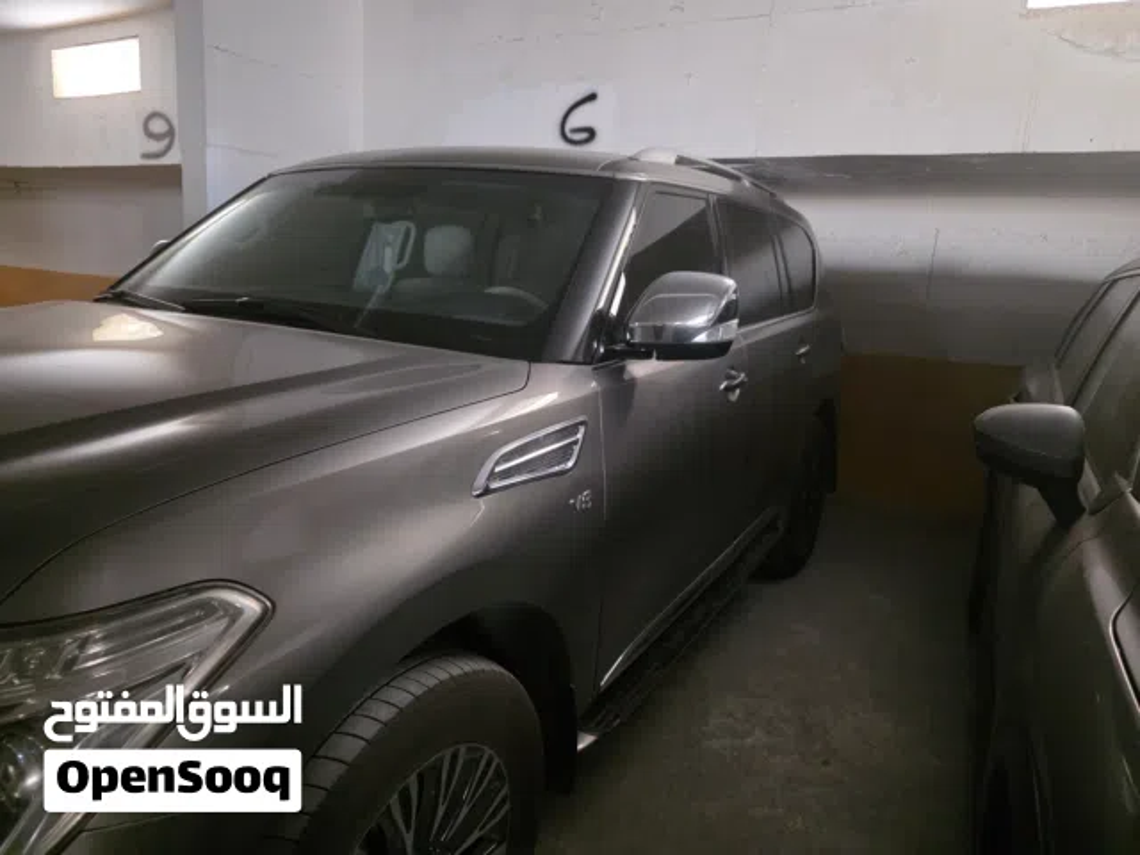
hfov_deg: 73.9
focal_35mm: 23
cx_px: 570
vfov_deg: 58.9
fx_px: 757
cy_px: 428
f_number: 1.7
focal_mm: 6.3
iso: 2500
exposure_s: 1/100
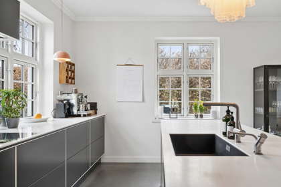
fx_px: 199
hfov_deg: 70.4
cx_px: 140
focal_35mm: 26
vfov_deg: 50.4
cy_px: 94
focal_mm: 17
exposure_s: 1/10
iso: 320
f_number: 8
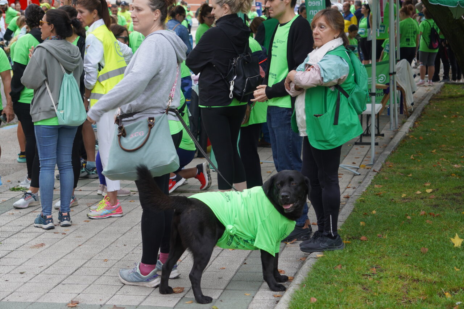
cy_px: 154
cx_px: 232
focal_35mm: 82
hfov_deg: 24.6
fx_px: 1063
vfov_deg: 16.5
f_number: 4.5
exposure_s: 1/160
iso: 125
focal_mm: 55
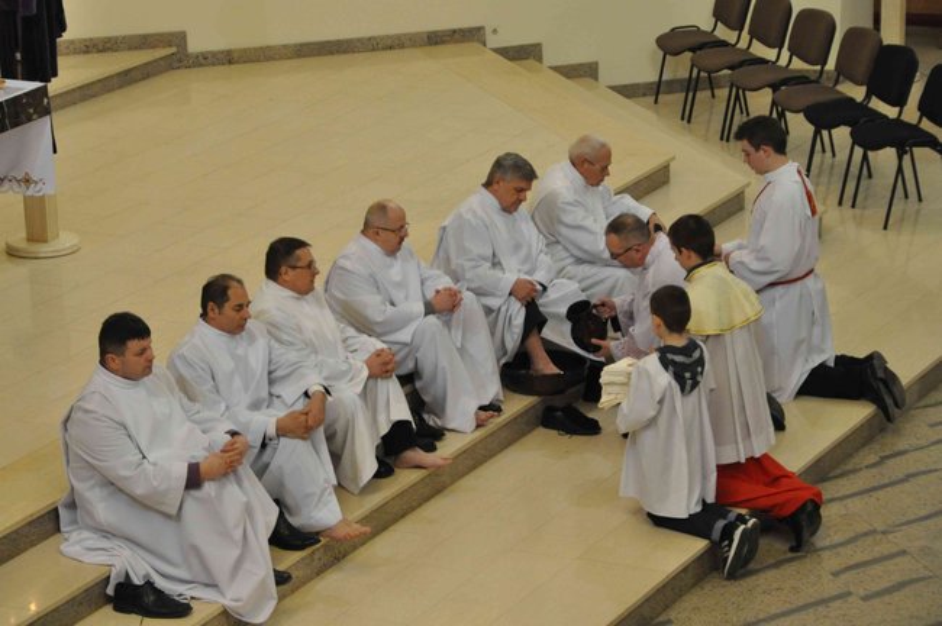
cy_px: 313
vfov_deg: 11.4
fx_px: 3137
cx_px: 471
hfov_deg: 17.1
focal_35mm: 120
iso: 1600
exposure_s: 1/30
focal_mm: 80
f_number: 7.1
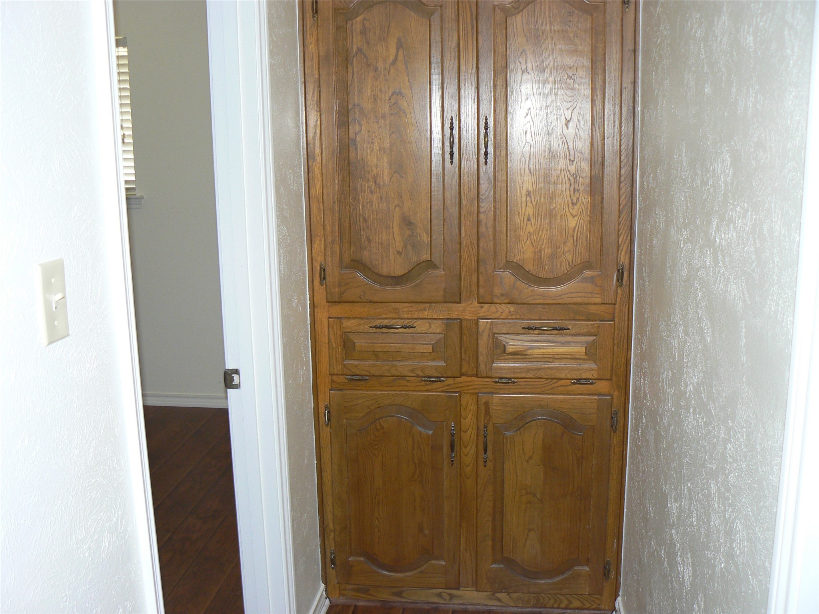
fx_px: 852
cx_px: 410
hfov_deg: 51.4
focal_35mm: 36
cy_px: 307
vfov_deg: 39.7
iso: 100
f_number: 2.8
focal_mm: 6
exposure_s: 1/30
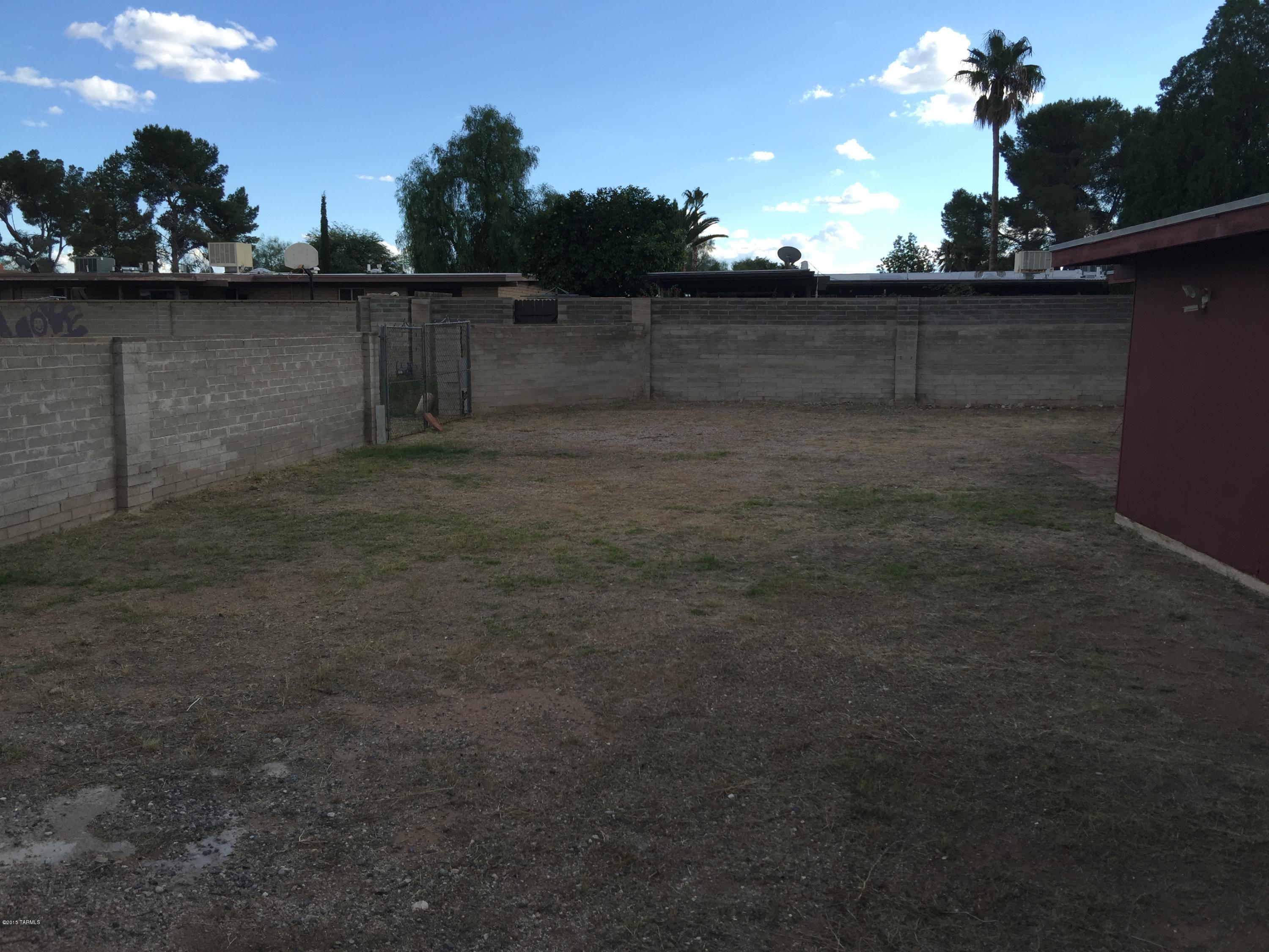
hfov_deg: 61.7
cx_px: 634
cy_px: 476
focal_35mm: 29
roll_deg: +0.4
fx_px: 1063
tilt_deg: -7.6
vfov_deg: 48.2
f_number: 2.2
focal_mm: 4.15
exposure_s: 1/807
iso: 32
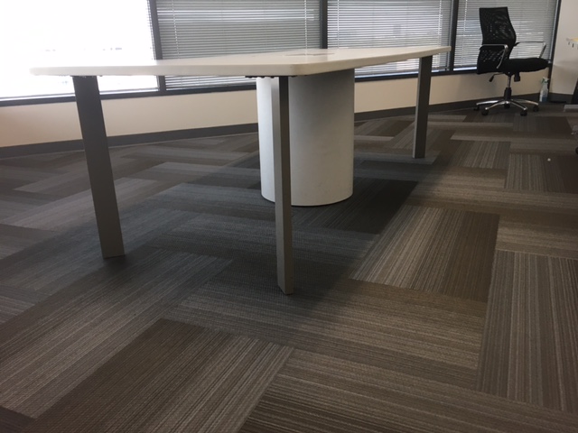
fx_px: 484
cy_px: 216
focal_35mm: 29
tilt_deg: -17.6
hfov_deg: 61.7
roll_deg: +0.9
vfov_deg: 48.2
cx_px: 289
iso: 80
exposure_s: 1/30
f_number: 2.2
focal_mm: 4.15
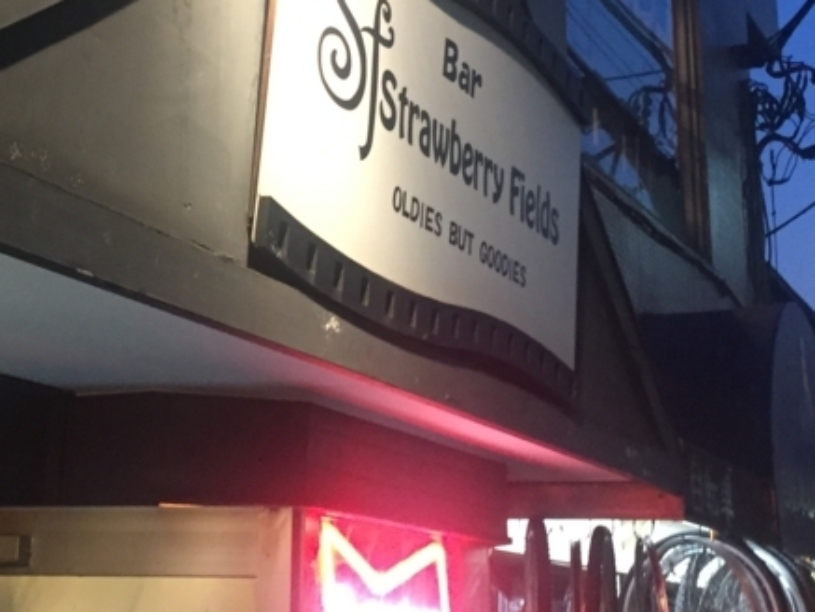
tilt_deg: +17.9
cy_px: 175
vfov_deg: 21.5
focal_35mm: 68
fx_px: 1601
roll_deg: -1.0
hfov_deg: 28.4
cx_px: 306
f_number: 2.2
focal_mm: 4.15
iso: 250
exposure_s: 1/30
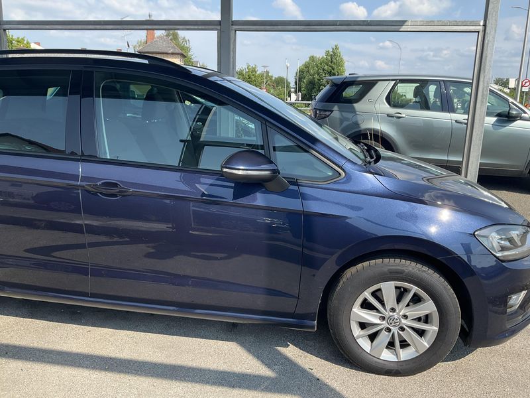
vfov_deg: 48.2
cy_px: 199
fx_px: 444
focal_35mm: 29
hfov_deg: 61.7
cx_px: 265
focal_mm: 3
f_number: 1.8
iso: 25
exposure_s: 1/1035
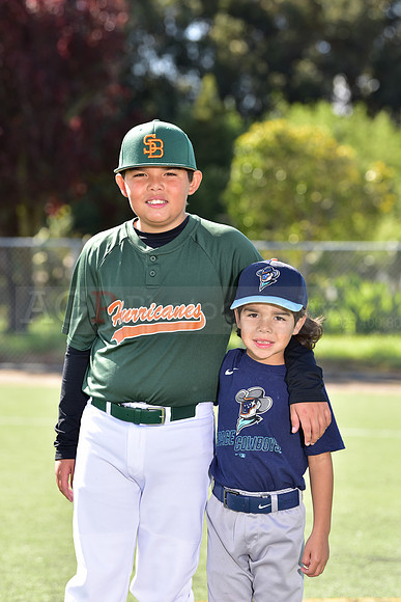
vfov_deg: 15.2
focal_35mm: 135
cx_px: 200
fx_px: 2254
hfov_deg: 10.2
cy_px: 301
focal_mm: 135
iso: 80
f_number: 5
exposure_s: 1/160
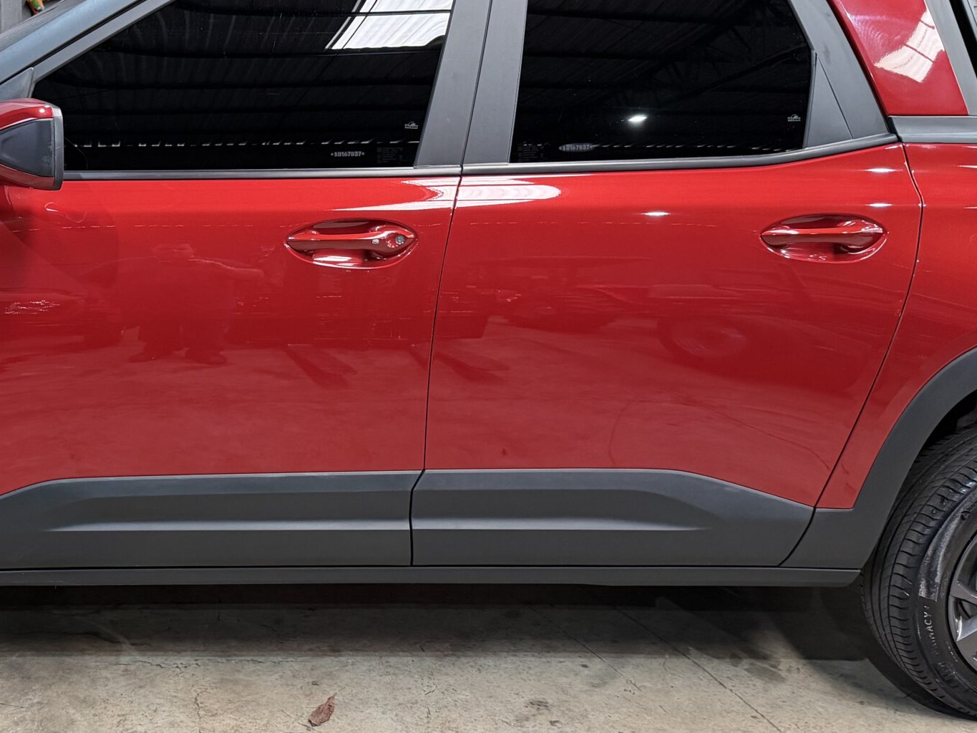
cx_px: 248
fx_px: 1270
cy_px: 400
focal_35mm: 45
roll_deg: -2.4
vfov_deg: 32.2
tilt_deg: -16.7
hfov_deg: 40.9
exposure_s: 1/60
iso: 400
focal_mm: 6.76
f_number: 1.78
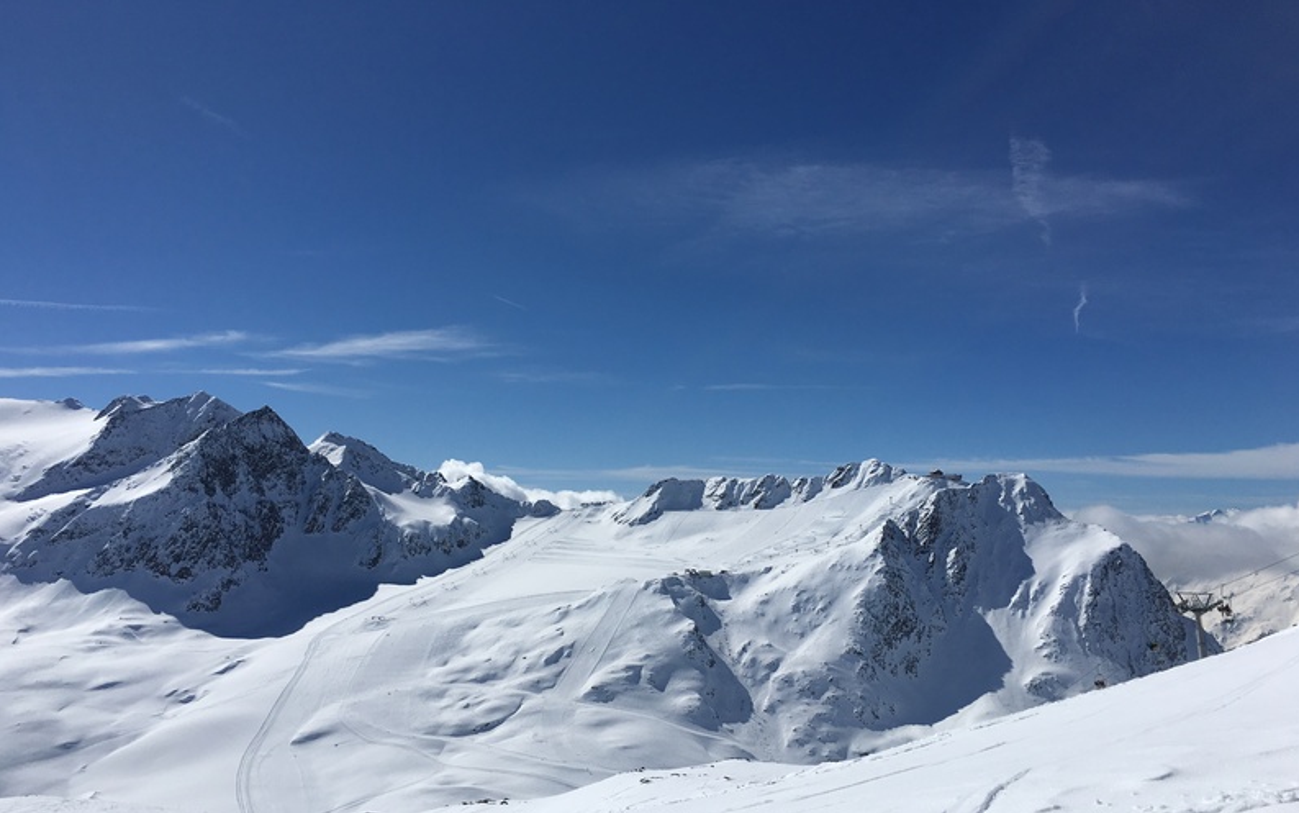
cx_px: 654
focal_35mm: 31
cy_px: 479
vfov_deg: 40.5
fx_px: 1098
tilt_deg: +3.2
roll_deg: -1.7
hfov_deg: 61.2
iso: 25
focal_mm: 4.15
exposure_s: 1/7692
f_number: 2.2
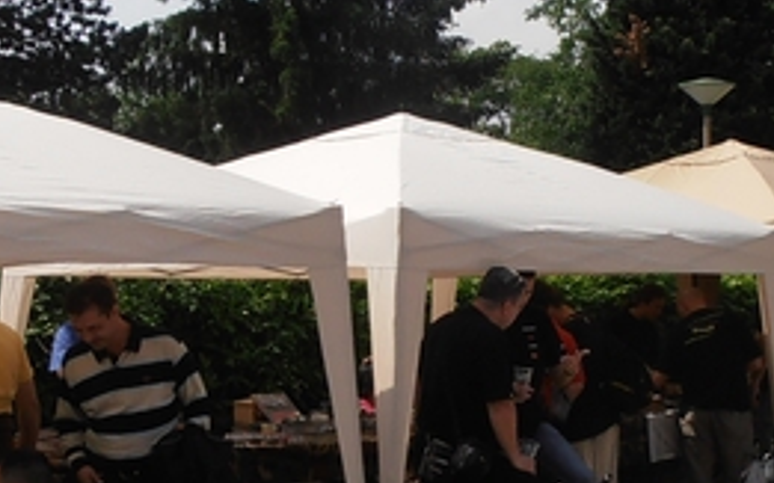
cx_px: 569
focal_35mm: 78
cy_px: 388
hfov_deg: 26.2
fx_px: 1645
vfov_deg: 16.6
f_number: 7.9
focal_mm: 4.2
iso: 80
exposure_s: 1/250
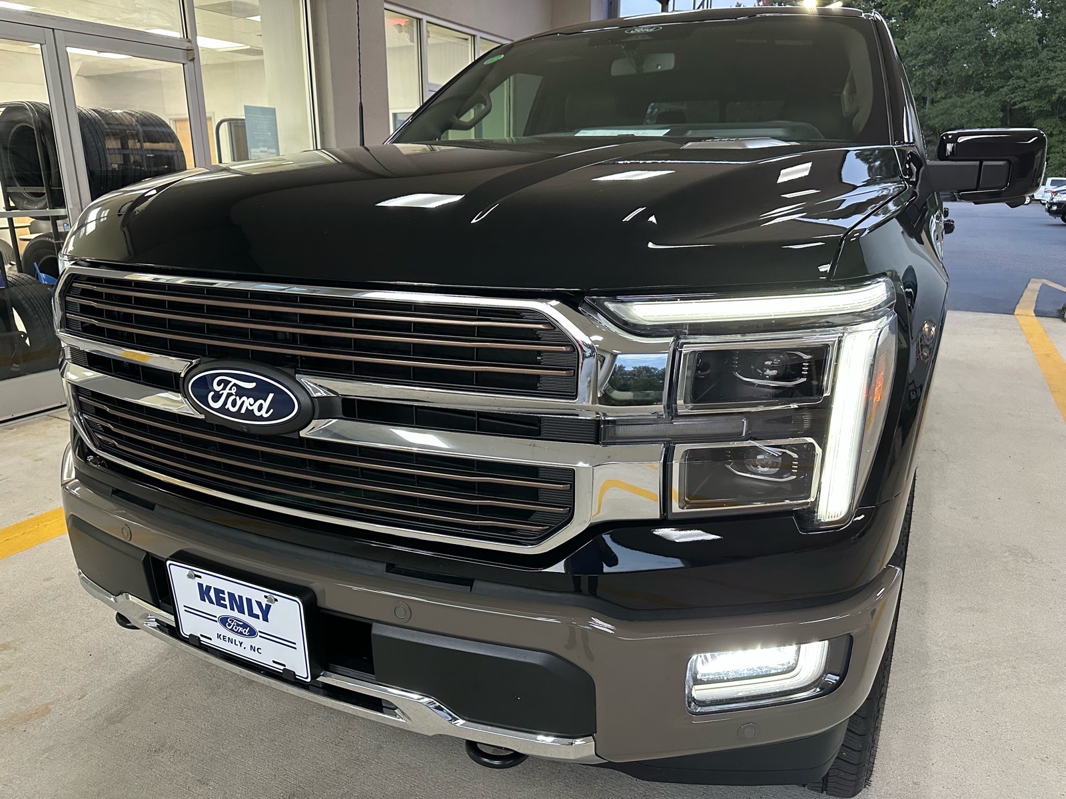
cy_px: 400
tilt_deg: -16.7
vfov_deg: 56.8
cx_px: 533
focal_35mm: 24
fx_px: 739
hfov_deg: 71.6
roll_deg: -0.1
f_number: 1.78
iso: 500
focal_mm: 6.86
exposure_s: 1/60
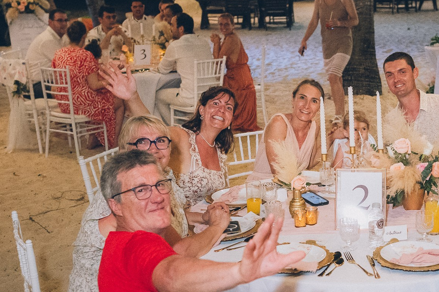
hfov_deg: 30.7
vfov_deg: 21.2
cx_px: 346
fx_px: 780
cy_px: 164
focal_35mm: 64
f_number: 2.8
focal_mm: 24
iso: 5000
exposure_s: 1/250
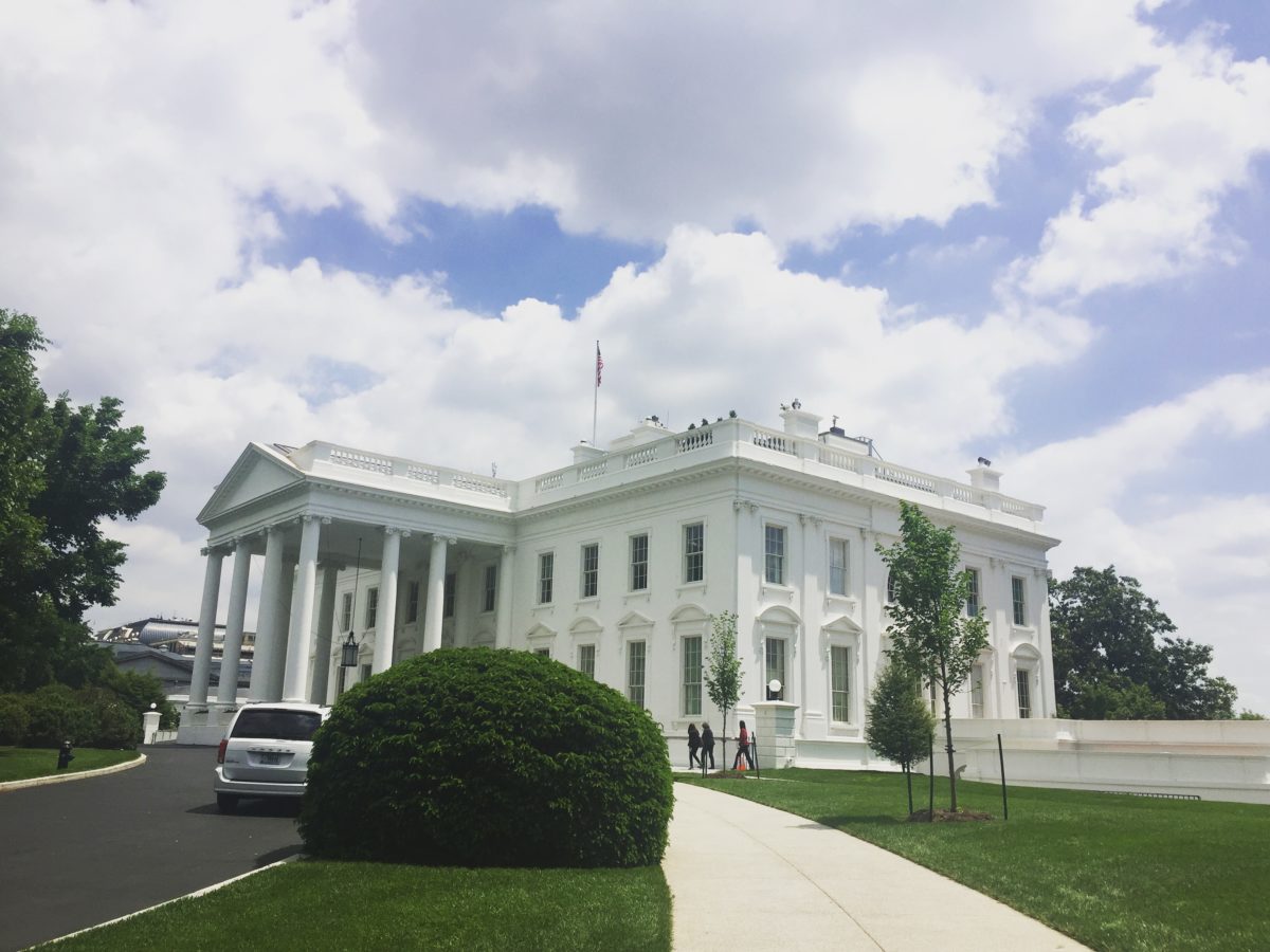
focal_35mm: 29
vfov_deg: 48.2
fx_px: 1064
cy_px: 476
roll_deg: +0.2
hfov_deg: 61.7
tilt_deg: +13.3
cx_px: 635
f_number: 2.2
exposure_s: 1/4405
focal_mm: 4.15
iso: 32
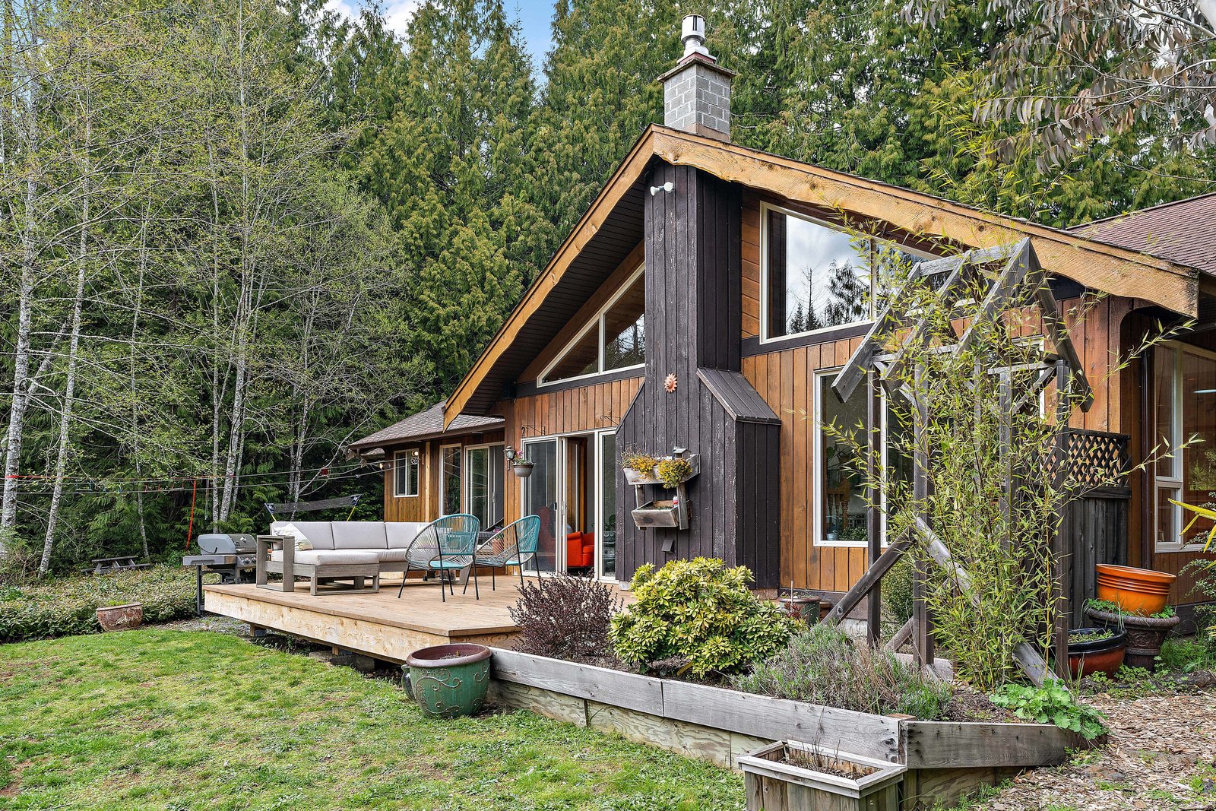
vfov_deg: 49.6
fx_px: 878
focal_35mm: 26
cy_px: 406
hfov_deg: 69.4
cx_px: 608
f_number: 7.1
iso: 400
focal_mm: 26
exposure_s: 1/40
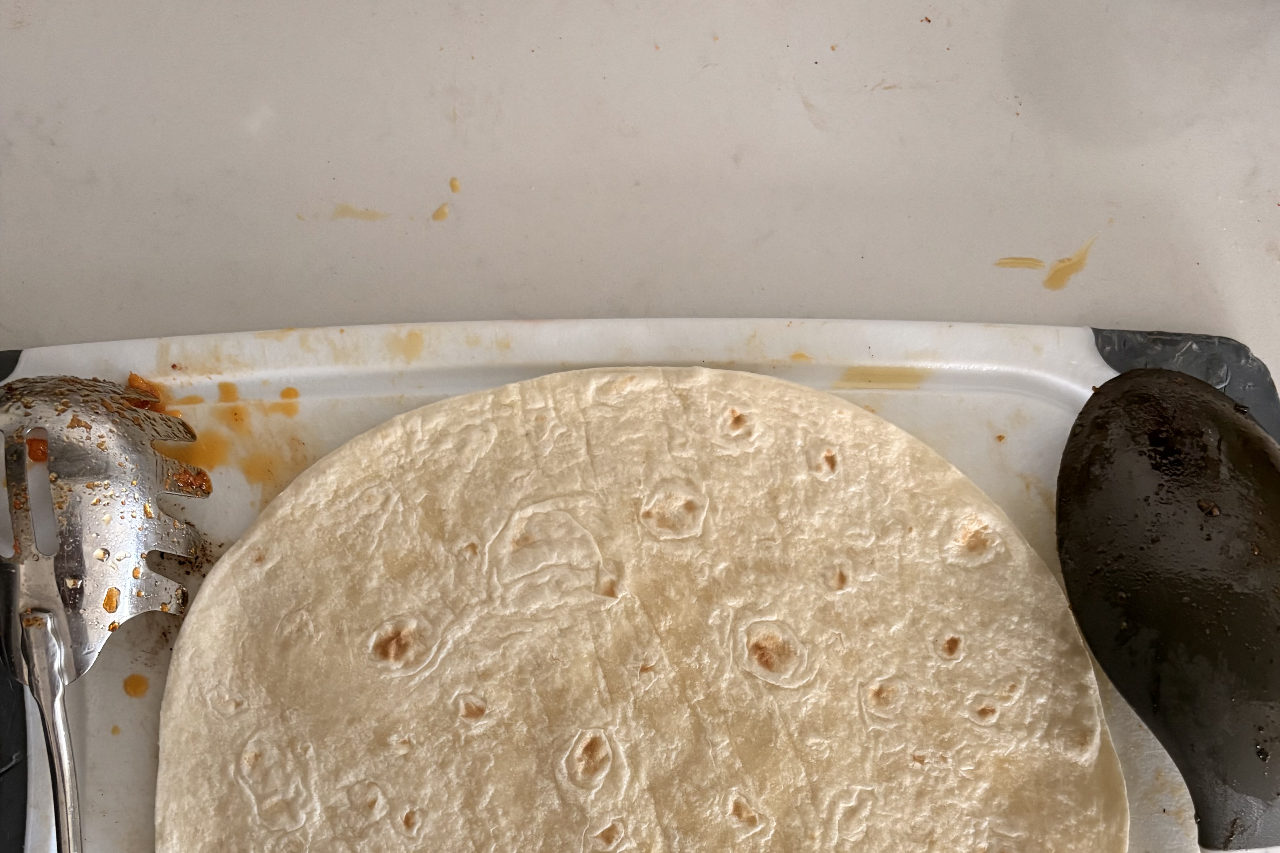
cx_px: 651
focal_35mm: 37
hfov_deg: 51.9
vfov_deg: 34.3
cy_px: 735
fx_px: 1315
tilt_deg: -85.9
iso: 320
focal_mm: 5.96
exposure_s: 1/60
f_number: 1.6
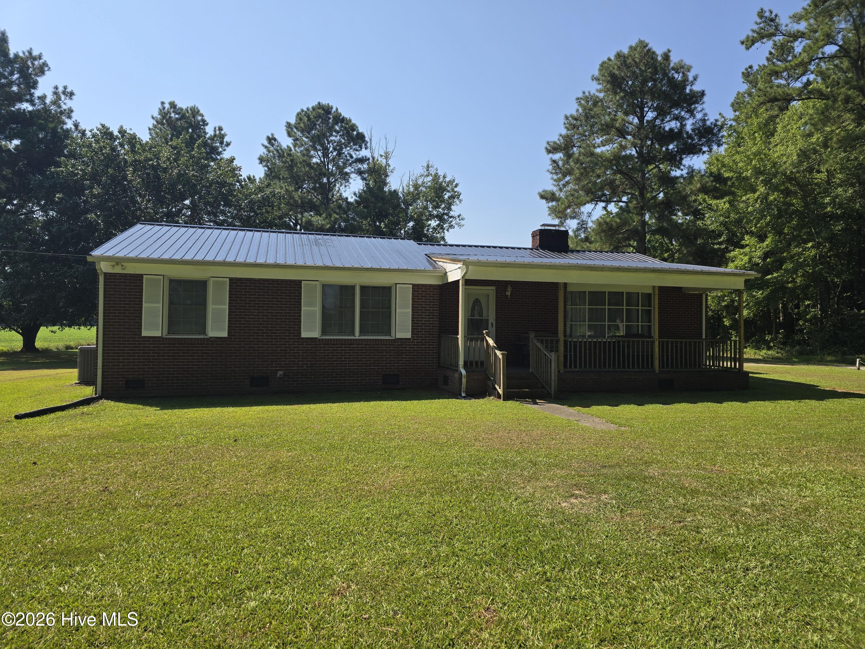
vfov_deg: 58.9
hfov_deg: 73.9
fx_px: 575
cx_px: 432
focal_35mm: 23
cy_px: 324
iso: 12
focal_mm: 6.3
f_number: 1.7
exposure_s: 1/740
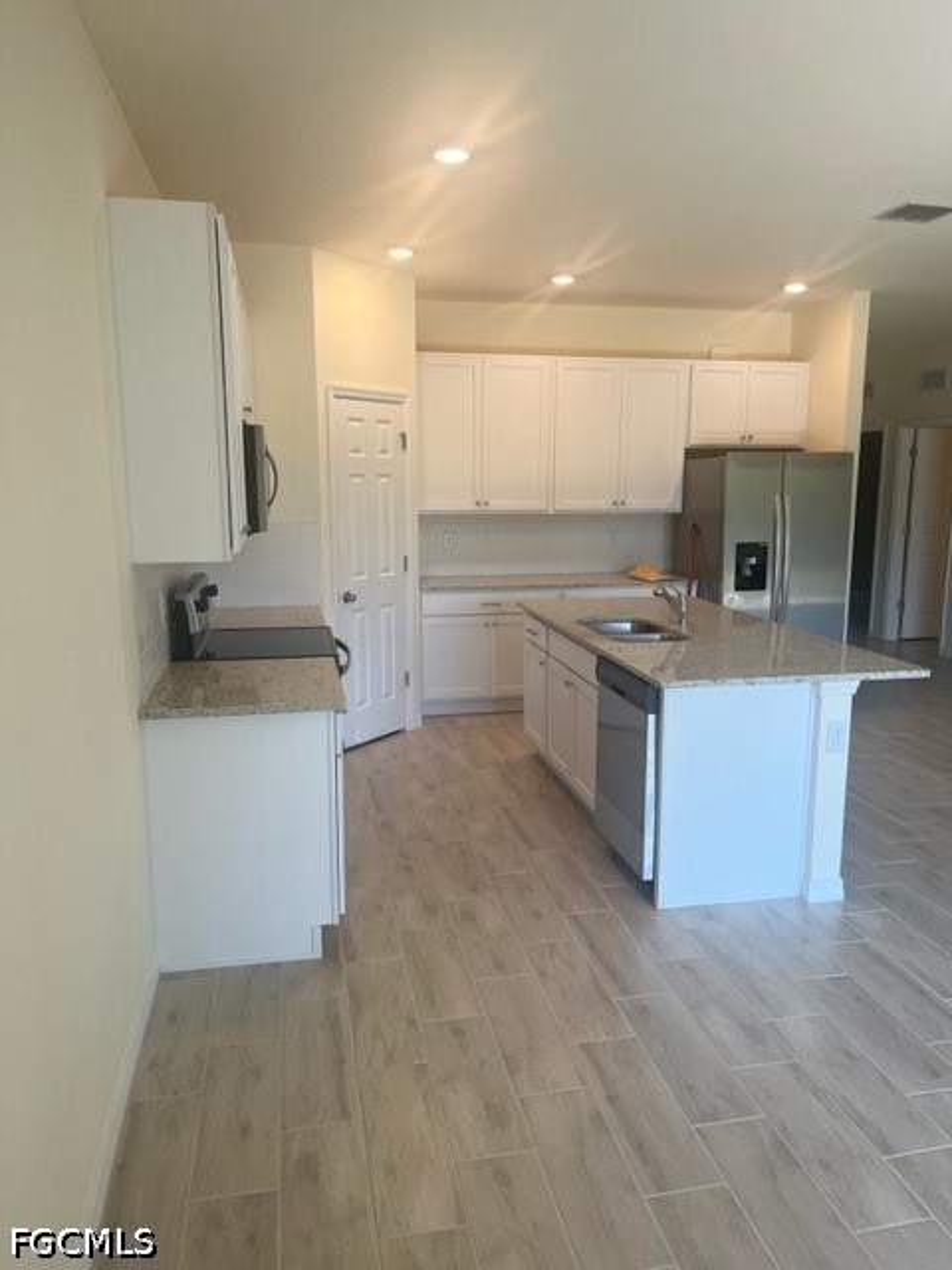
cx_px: 476
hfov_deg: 53.1
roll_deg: +0.2
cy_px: 635
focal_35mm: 26
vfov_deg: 67.3
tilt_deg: -9.3
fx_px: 953
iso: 64
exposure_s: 1/143
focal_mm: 5.1
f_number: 1.6
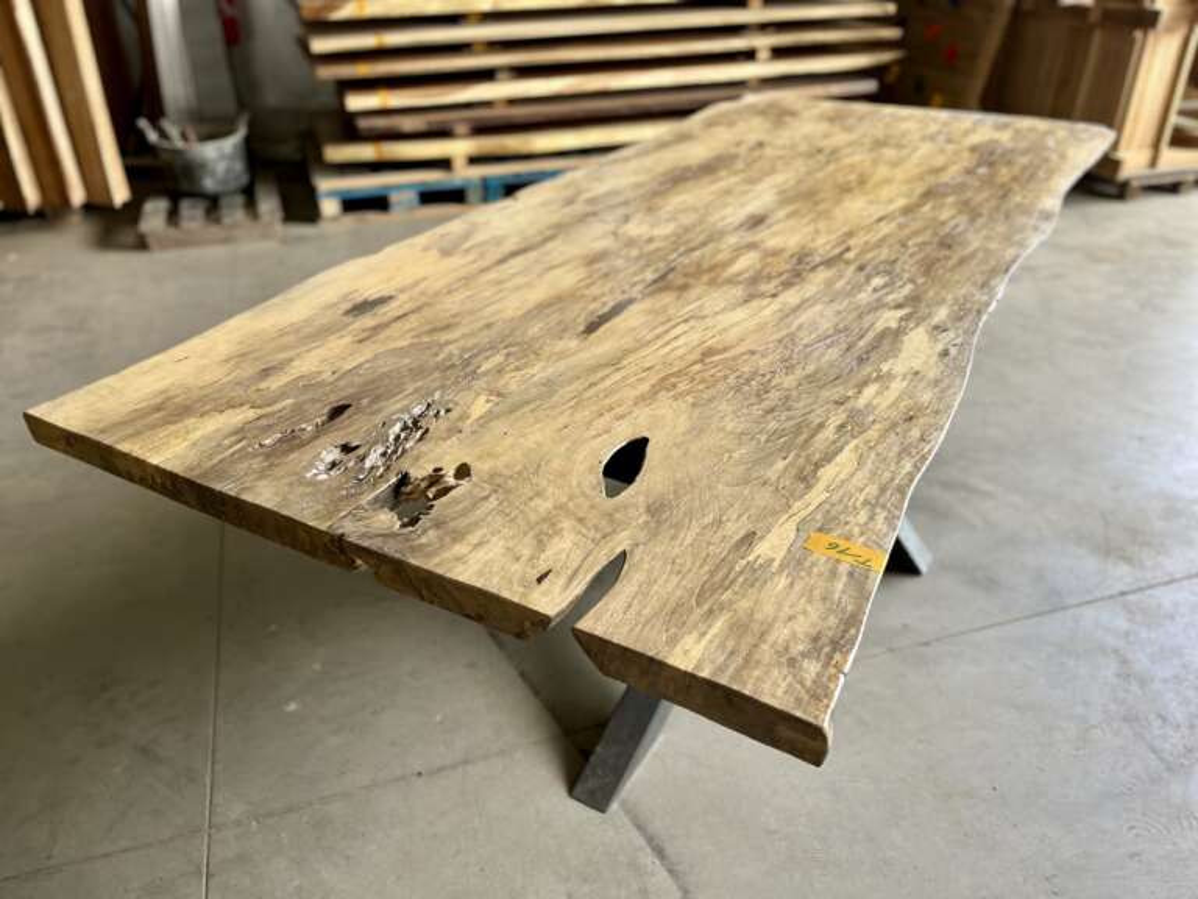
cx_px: 599
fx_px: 900
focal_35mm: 26
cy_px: 450
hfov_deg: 67.3
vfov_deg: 53.1
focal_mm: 5.1
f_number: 1.6
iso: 64
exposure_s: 1/121
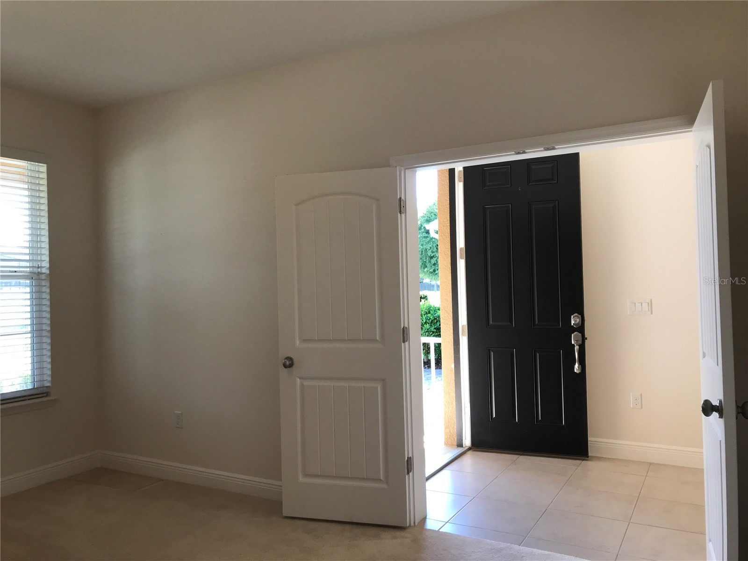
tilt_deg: +0.0
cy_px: 280
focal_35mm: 28
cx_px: 374
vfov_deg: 49.7
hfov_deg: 63.4
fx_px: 605
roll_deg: +2.2
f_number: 1.8
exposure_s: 1/120
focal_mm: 3.99
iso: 40
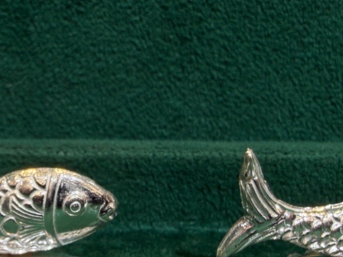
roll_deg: -0.2
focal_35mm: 59
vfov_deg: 24.6
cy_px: 182
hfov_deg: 32.7
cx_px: 169
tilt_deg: -21.4
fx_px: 585
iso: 50
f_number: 2.2
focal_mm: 2.22
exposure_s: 1/100
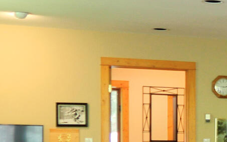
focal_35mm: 122
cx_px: 408
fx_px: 755
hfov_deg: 14.9
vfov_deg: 10.6
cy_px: 167
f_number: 1.7
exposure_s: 1/50
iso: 800
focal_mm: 9
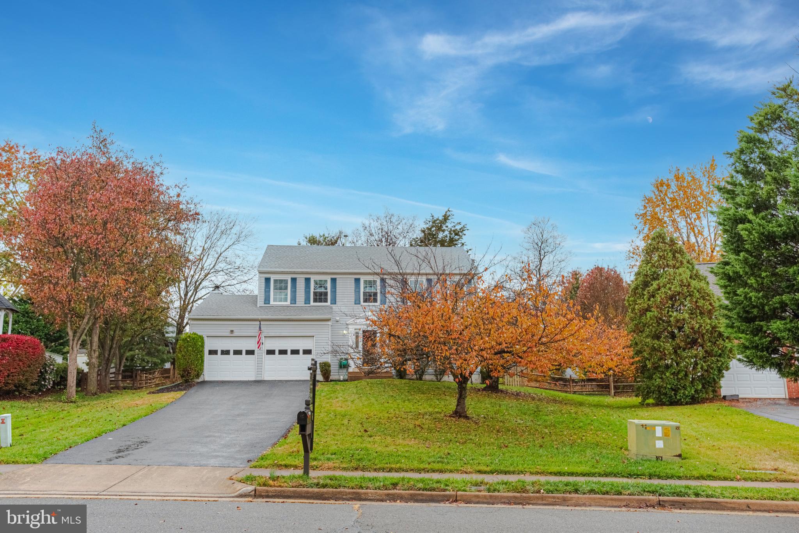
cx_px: 400
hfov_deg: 61.9
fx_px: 666
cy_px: 266
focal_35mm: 30
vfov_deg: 43.6
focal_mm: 30
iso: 640
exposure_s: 1/4000
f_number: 8
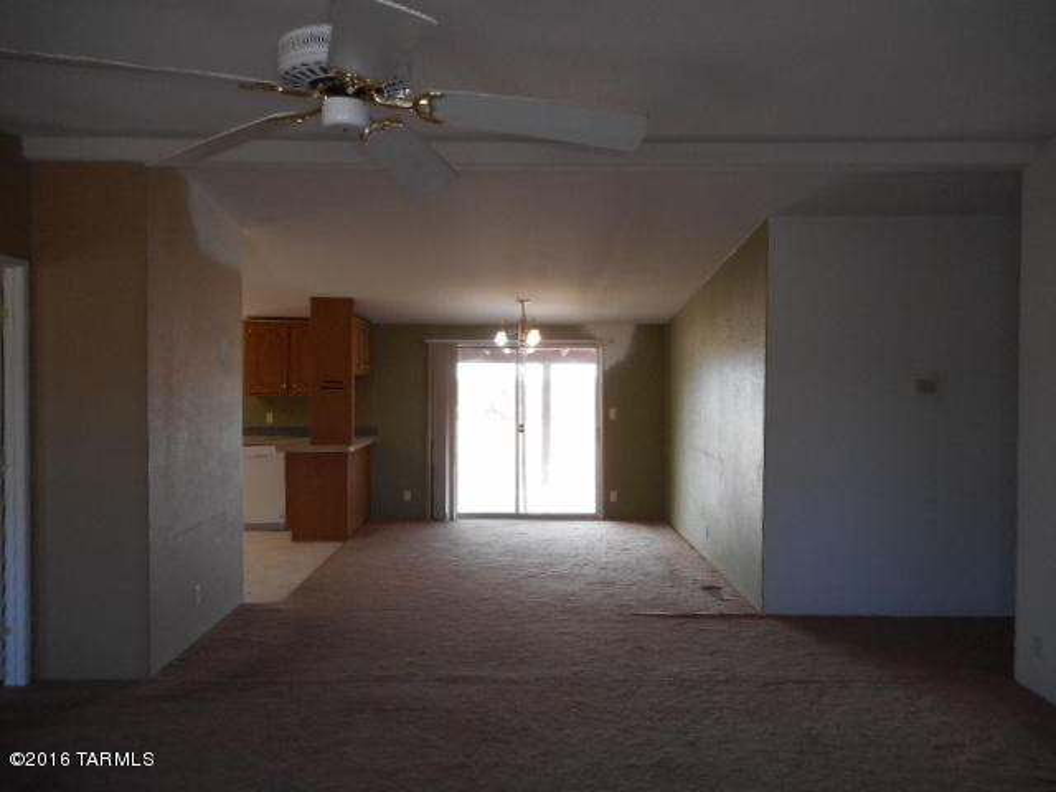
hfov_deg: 69.4
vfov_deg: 54.9
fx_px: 763
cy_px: 396
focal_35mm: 25
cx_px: 528
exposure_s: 1/30
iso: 125
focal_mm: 4.5
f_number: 3.7
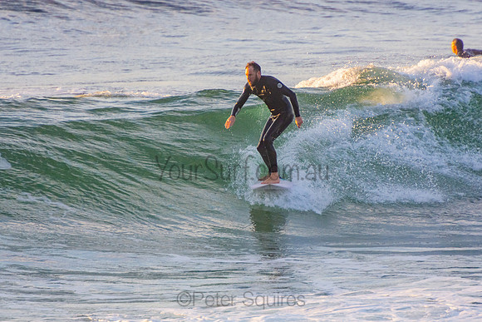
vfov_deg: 2.2
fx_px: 8321
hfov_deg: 3.3
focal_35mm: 621
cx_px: 241
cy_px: 161
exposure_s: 1/1000
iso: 640
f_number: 5.6
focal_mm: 400
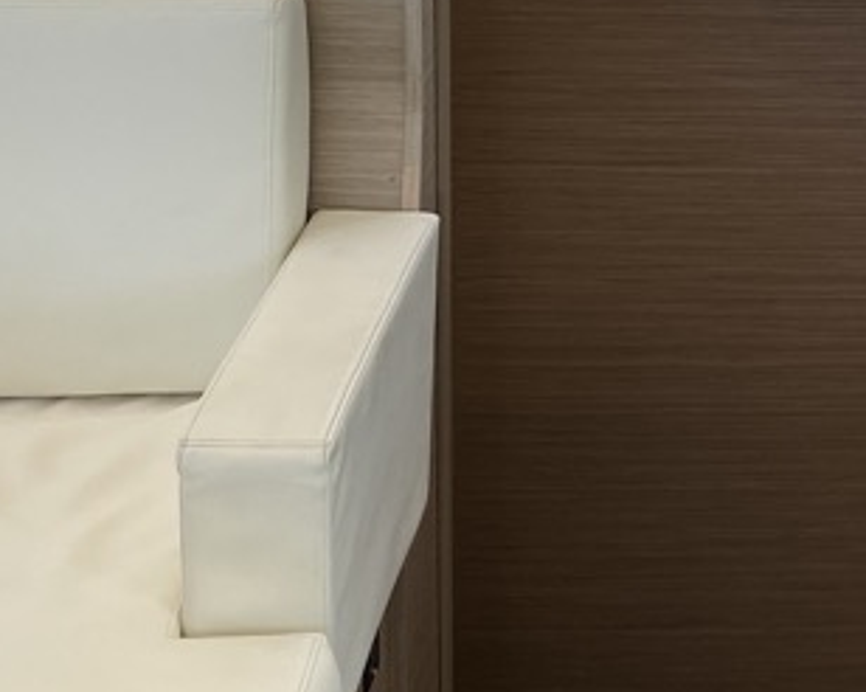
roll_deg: -4.3
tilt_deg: -15.4
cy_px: -14
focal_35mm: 99
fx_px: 2536
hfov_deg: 18.0
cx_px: 1158
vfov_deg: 15.2
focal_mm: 4.25
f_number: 1.8
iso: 32
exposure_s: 1/122
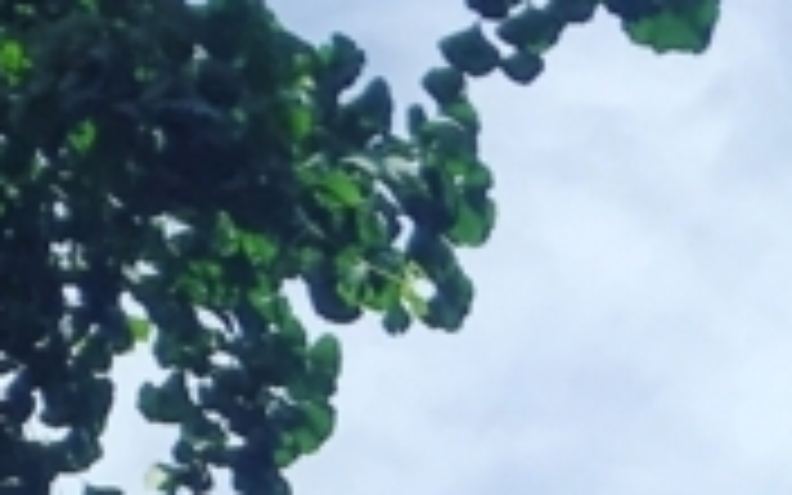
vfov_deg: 6.5
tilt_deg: +8.2
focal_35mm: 179
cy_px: 1660
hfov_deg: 11.6
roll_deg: +0.4
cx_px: 698
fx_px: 3864
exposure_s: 1/1876
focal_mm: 4.15
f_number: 2.2
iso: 25
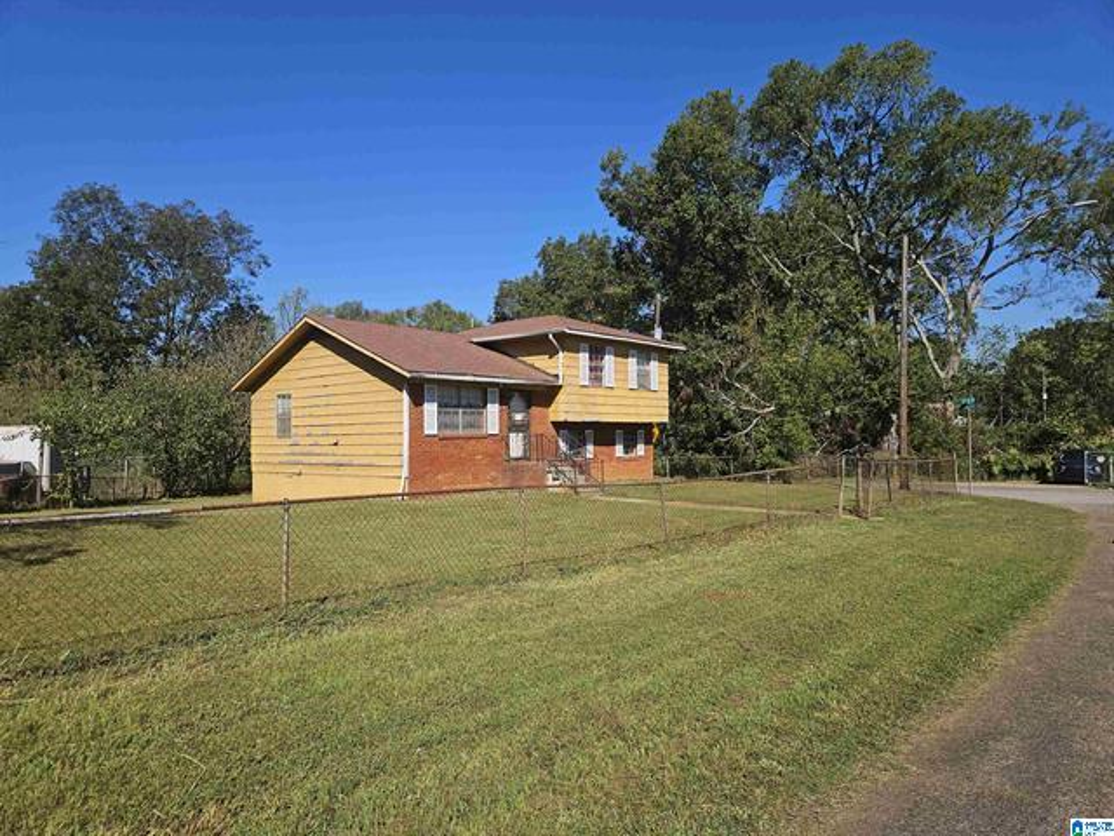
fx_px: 740
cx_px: 557
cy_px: 418
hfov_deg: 73.9
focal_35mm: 23
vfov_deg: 58.9
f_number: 1.8
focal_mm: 5.4
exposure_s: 1/2327
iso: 25
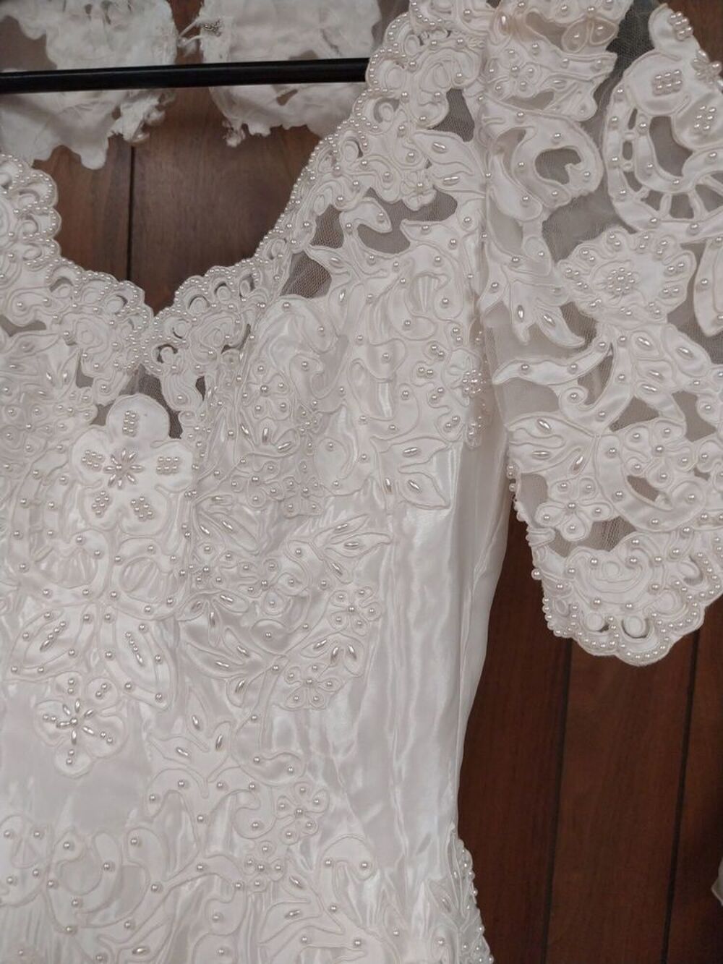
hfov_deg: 53.1
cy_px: 482
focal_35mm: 26
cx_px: 362
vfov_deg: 67.3
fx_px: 724
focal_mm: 4
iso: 100
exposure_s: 1/50
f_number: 1.8
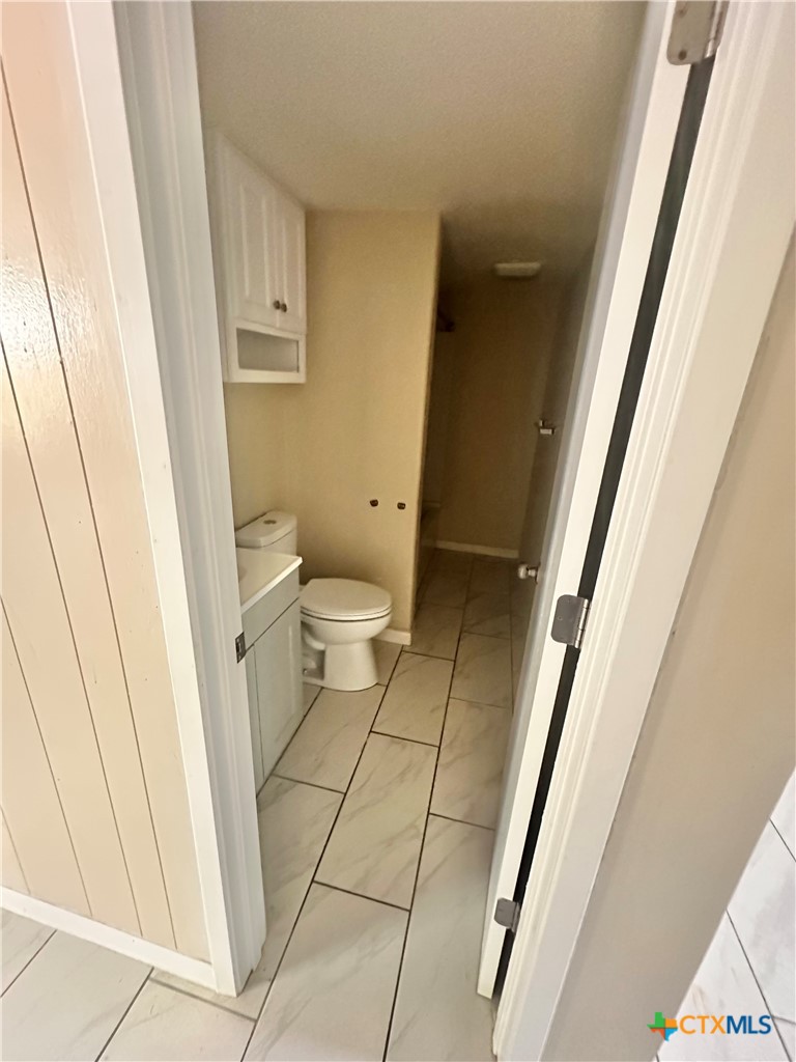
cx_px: 398
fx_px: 429
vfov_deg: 102.1
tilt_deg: -18.6
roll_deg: -4.6
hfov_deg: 85.7
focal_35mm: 14
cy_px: 531
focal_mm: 2.22
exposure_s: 1/40
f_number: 2.2
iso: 1600
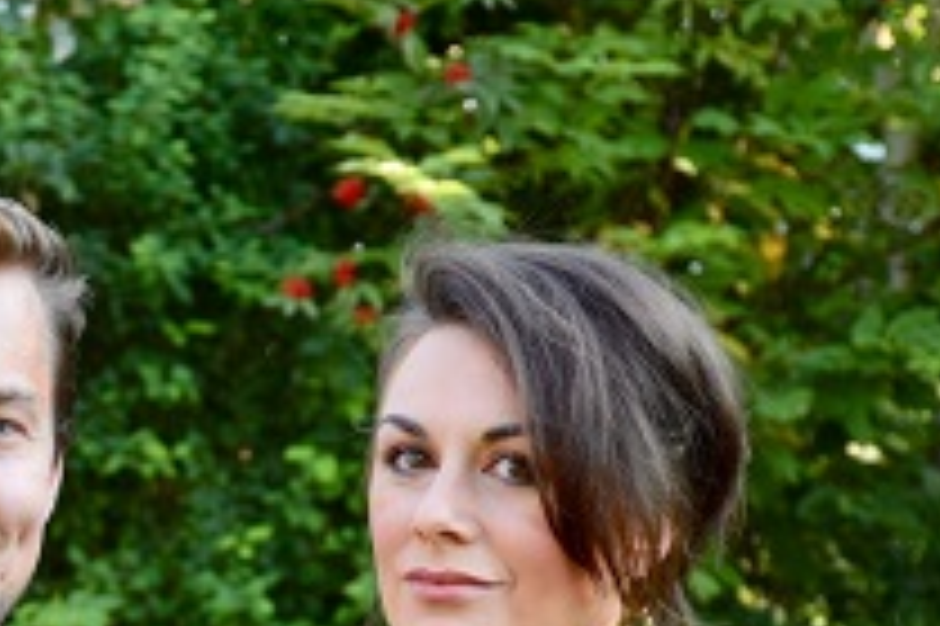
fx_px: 4644
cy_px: 644
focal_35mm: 178
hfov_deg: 11.5
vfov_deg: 7.7
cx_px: 189
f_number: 4.8
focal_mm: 56
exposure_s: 1/50
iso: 100
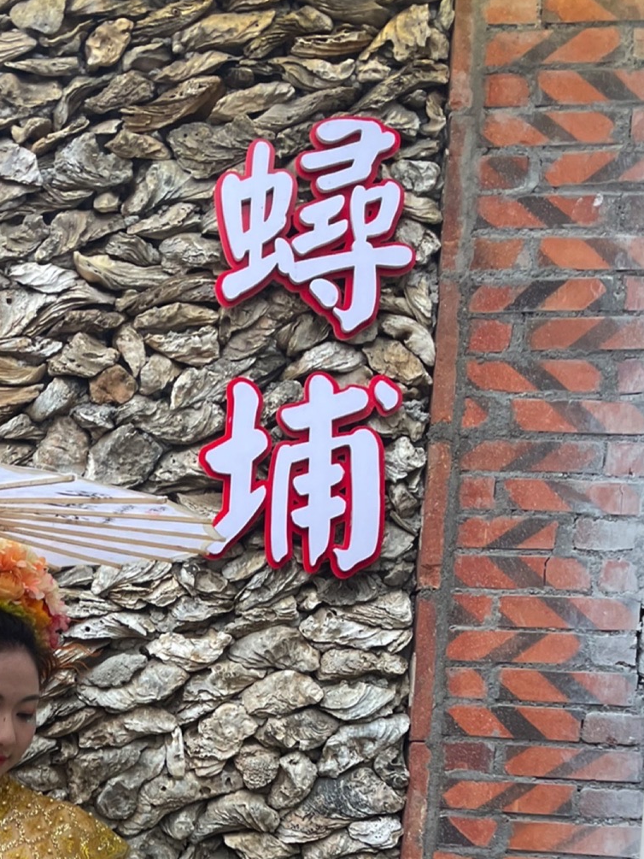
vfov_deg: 33.1
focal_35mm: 53
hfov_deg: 26.2
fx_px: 1314
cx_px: 12
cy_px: 859
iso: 80
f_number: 1.6
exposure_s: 1/100
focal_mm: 4.2
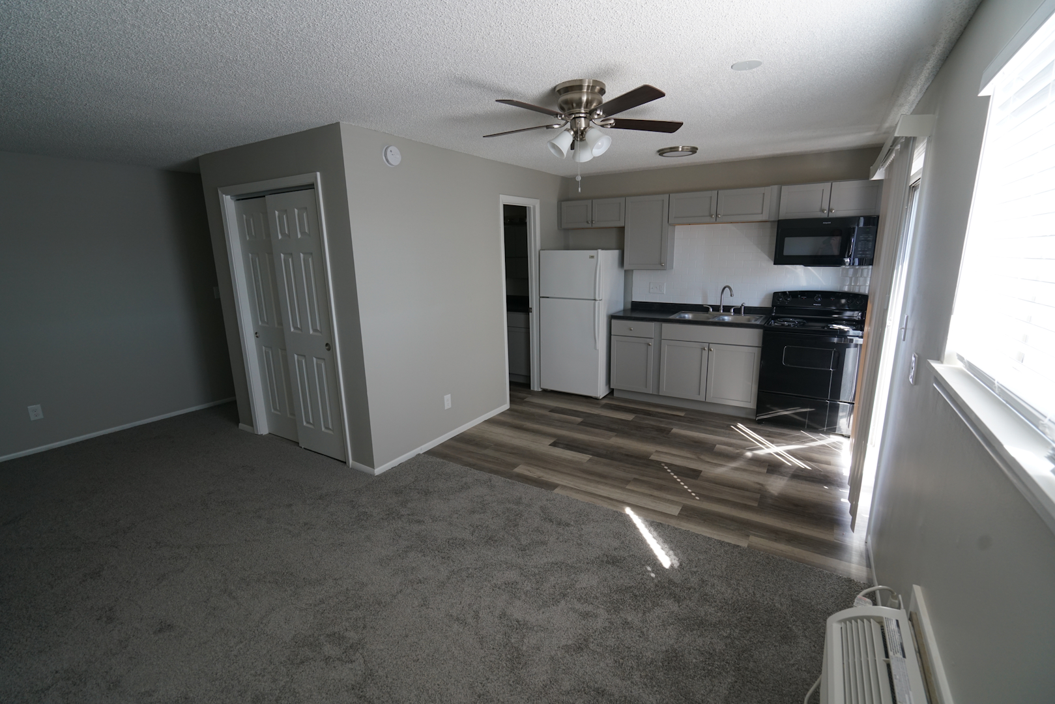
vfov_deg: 73.8
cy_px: 352
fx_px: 469
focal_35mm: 16
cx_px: 528
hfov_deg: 96.7
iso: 640
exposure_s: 1/60
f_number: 5.6
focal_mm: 16
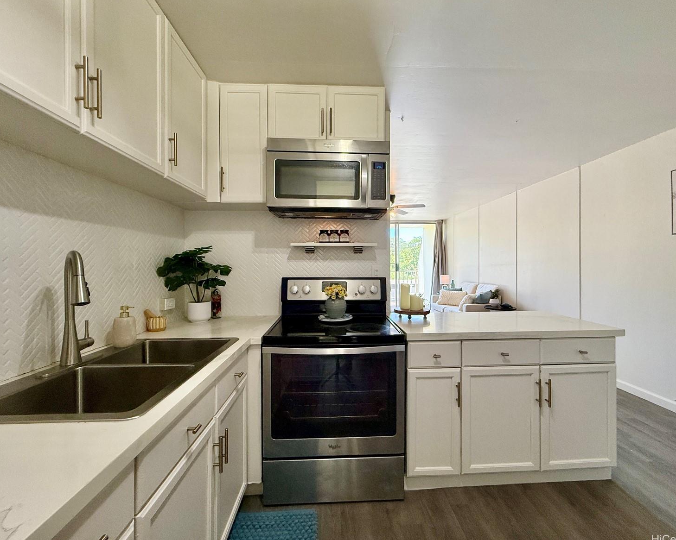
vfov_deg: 84.0
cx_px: 349
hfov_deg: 96.8
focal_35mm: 15
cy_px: 266
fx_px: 300
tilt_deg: +0.0
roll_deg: -0.4
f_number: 2.2
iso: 200
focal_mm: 2.22
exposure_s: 1/120
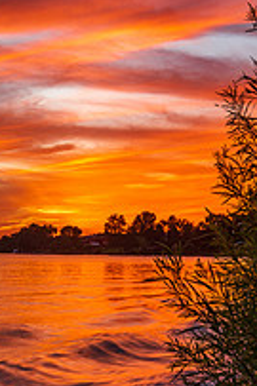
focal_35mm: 71
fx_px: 762
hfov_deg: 19.1
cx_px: 74
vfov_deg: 27.9
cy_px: 312
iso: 64
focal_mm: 32
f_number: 13
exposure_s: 1/5
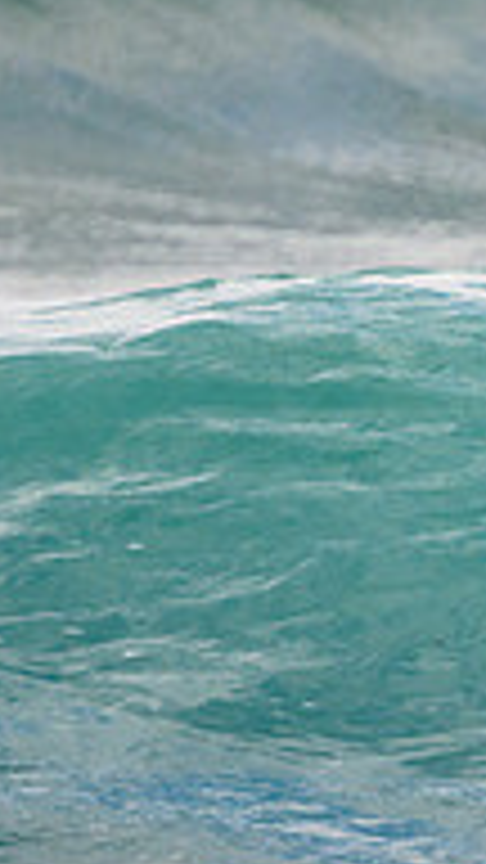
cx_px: 1158
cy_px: 466
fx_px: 39840
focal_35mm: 1739
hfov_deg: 0.7
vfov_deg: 1.2
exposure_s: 1/2000
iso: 500
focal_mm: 400
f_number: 5.6
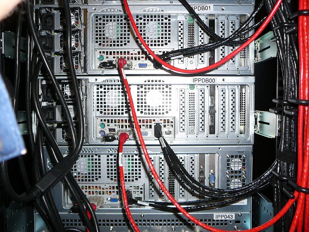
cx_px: 154
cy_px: 116
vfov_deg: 40.7
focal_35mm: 35
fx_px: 312
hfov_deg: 52.6
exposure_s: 1/30
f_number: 2.8
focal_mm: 5.2
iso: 80
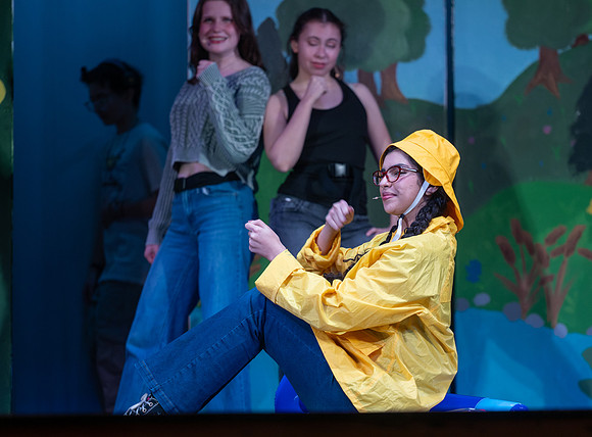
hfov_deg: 8.7
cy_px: 310
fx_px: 3872
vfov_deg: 6.5
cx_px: 334
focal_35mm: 228
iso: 180
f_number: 2.8
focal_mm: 150
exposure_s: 1/250
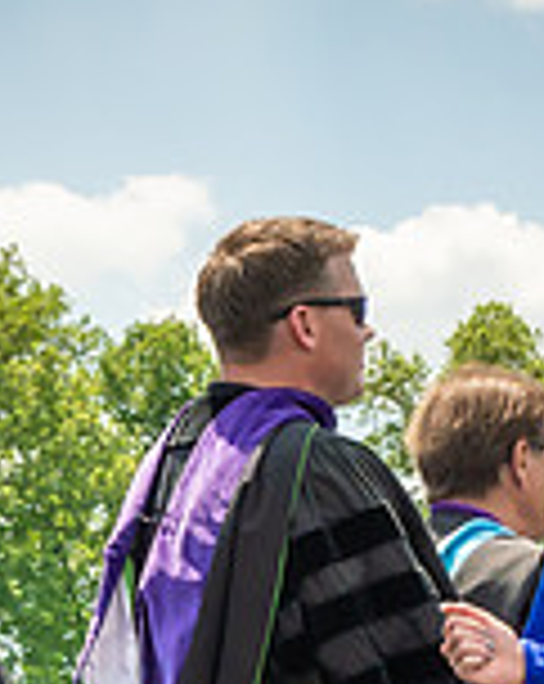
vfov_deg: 11.4
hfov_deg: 9.3
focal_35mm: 165
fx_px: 3331
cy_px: 874
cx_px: 179
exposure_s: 1/800
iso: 200
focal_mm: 22
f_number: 7.1
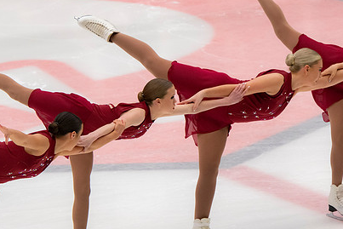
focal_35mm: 313
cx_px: 182
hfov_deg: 6.6
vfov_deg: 4.4
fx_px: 2983
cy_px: 95
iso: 1100
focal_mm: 145
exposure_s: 1/320
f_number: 5.6
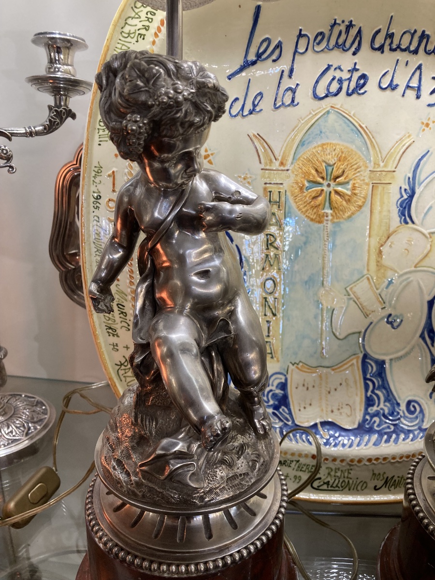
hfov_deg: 49.7
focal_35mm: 28
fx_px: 469
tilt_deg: -18.4
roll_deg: -0.1
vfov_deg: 63.4
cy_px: 290
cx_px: 218
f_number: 1.8
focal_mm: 3.99
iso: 80
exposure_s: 1/50
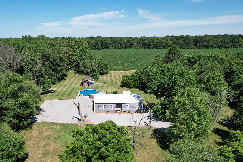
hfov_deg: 68.9
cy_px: 93
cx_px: 100
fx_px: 175
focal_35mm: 26
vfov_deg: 49.4
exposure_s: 1/2000
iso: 110
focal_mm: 8.38
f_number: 2.8
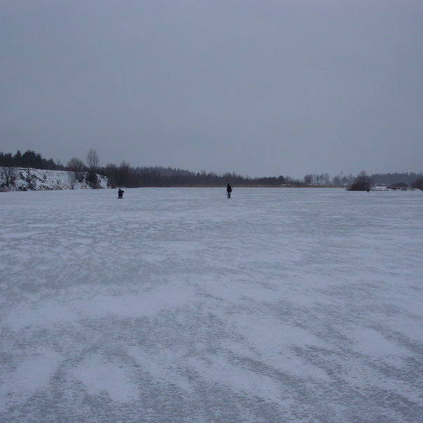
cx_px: 201
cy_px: 212
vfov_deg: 37.6
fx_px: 622
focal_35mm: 45
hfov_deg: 37.5
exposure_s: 1/627
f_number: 2.9
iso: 50
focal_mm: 6.3
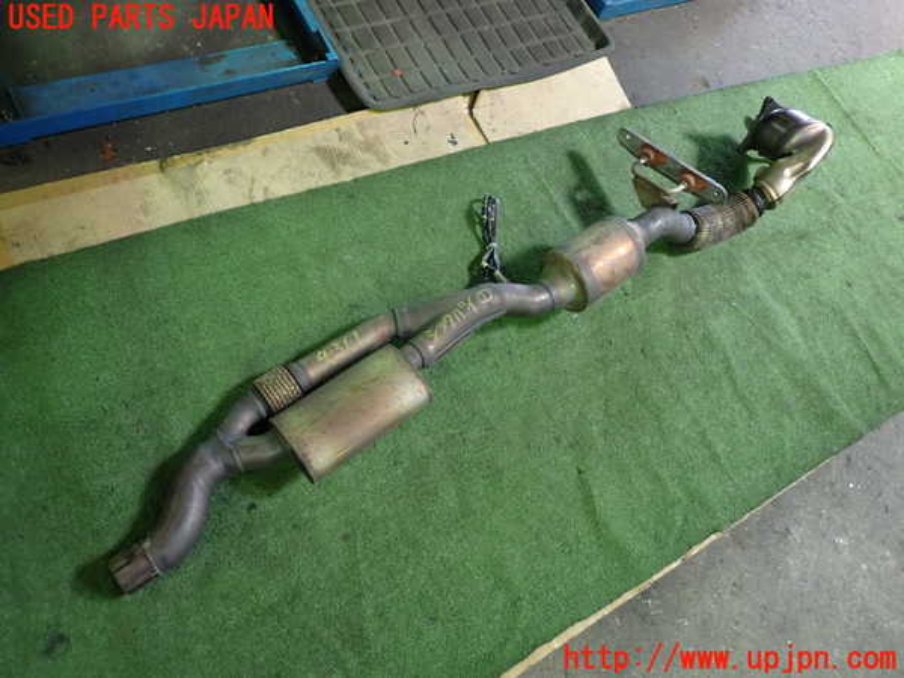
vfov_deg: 54.9
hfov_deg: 69.4
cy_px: 339
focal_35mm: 25
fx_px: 653
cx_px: 452
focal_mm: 4.5
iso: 200
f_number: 2
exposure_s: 1/30
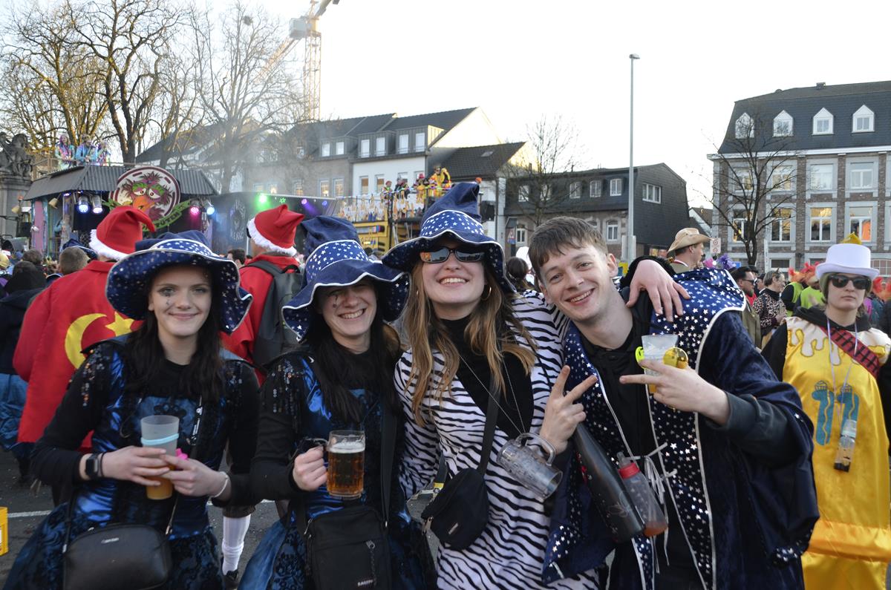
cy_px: 295
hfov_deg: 53.2
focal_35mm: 36
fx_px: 889
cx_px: 446
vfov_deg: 36.7
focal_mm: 24
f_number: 6.3
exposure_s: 1/125
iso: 400
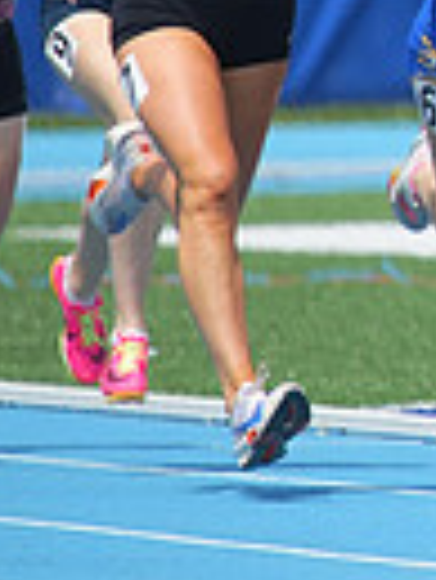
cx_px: 1182
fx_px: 26105
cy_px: -83
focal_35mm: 1557
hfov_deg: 1.0
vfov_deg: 1.3
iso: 320
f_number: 6.3
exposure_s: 1/1250
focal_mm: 360
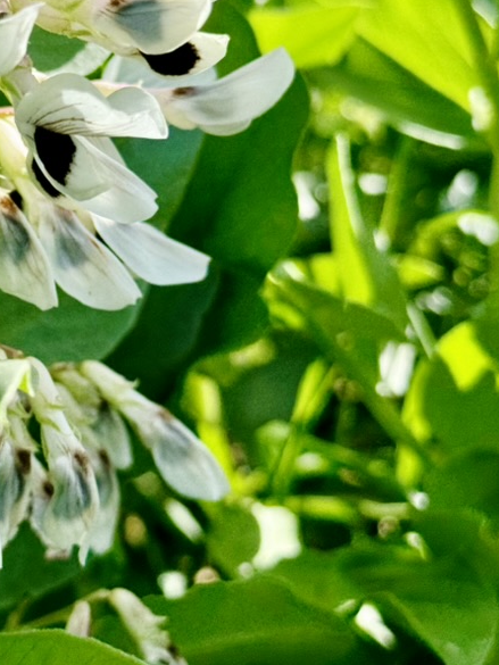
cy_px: 230
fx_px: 1614
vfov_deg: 23.2
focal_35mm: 84
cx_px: 78
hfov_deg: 17.4
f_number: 1.78
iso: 64
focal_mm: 6.76
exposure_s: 1/3817
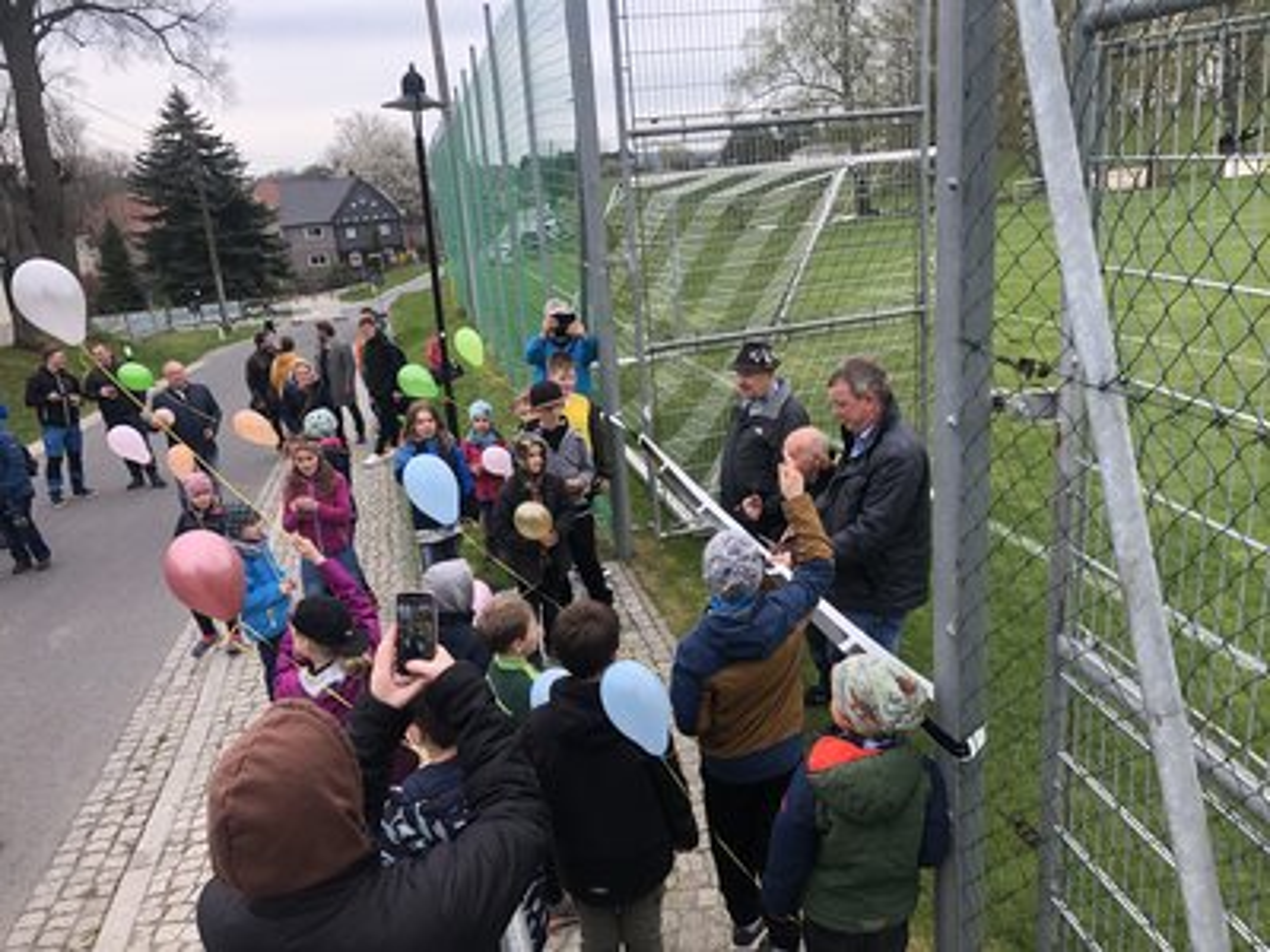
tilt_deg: -14.9
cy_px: 476
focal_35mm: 28
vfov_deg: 49.7
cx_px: 635
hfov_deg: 63.4
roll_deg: +0.8
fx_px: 1027
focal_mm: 3.99
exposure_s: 1/146
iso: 20
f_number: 1.8
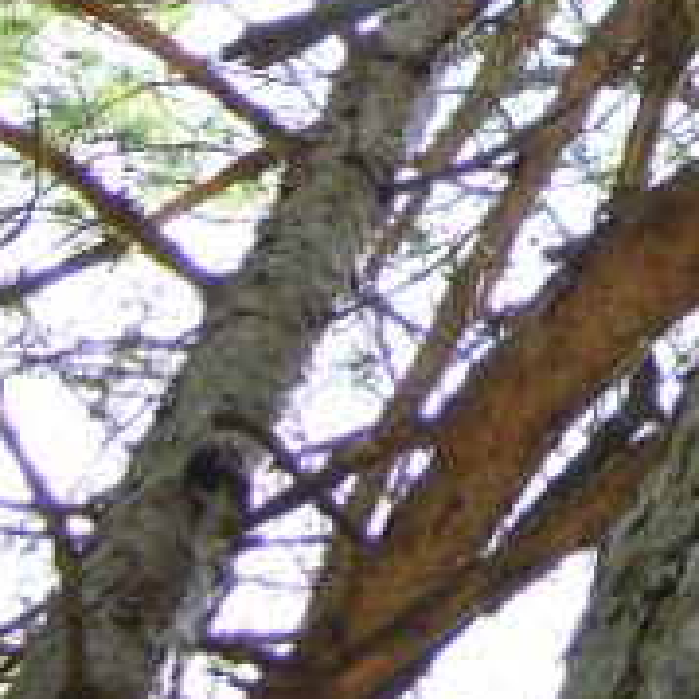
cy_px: -215
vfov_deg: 14.3
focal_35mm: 117
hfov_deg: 13.5
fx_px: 2673
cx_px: 1207
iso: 80
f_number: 2.7
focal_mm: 6
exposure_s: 1/125
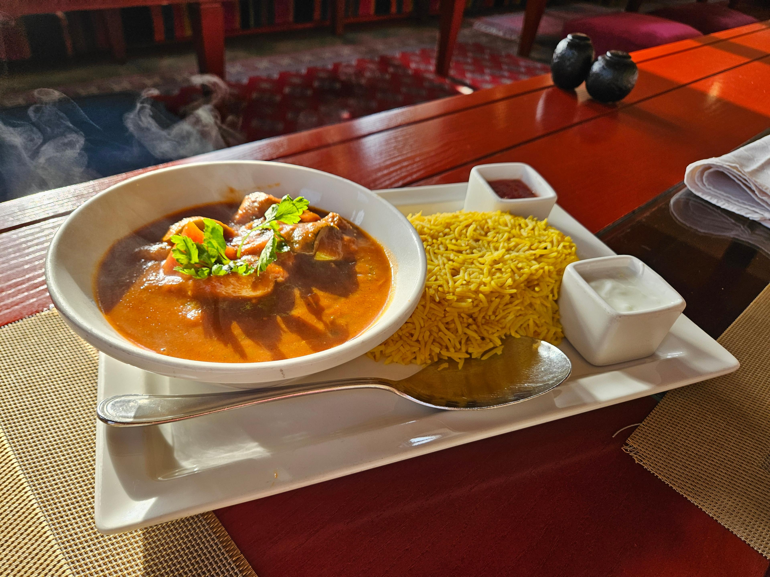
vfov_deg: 58.9
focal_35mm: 23
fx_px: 512
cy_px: 288
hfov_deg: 73.9
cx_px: 385
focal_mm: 5.4
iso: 40
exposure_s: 1/232
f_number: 1.8
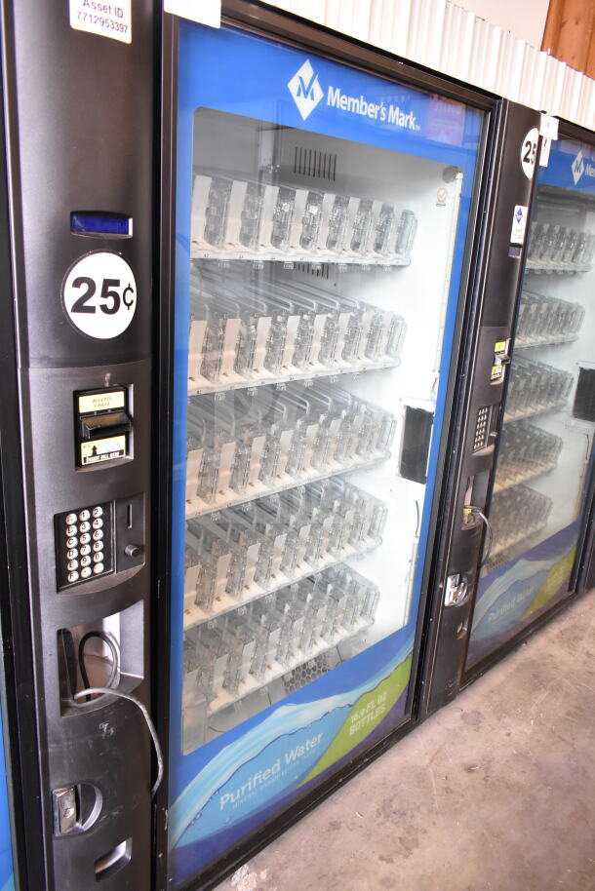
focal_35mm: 27
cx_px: 298
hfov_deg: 48.0
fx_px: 669
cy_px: 446
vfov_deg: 67.4
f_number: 3.5
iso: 1600
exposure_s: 1/50
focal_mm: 18
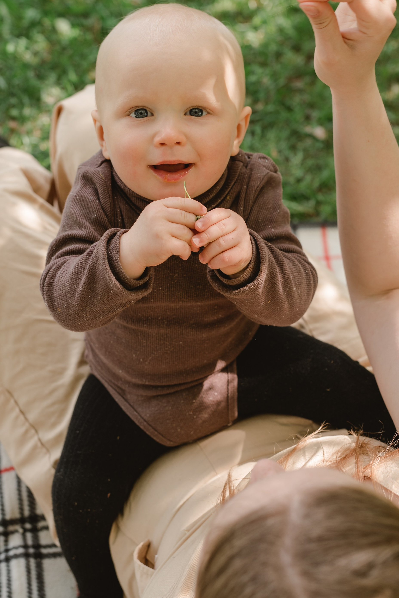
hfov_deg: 19.7
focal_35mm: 69
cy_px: 286
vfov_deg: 29.2
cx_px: 220
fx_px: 1147
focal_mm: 50
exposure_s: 1/250
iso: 200
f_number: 4
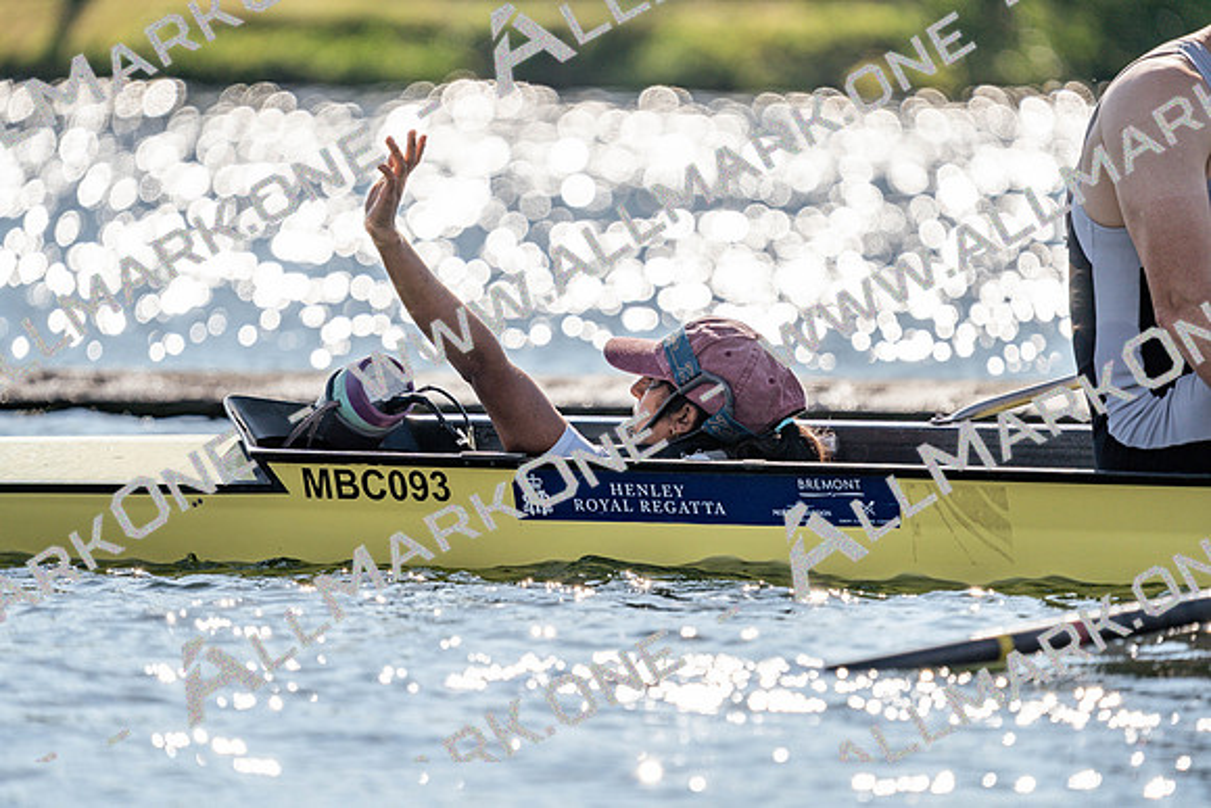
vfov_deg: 2.9
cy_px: 404
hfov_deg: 4.3
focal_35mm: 481
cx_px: 606
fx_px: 16183
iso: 100
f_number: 6.3
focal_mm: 481
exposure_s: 1/1600
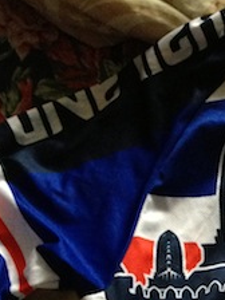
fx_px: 1083
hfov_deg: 11.2
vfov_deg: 14.9
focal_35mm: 125
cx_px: 375
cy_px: 408
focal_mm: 4.28
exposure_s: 1/20
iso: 250
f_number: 2.4
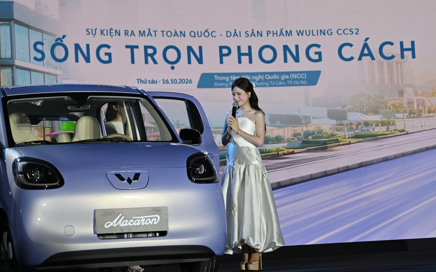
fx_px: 1366
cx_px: 218
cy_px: 129
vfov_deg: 11.4
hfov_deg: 18.1
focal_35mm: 115
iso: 250
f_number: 4
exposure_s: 1/320
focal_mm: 75
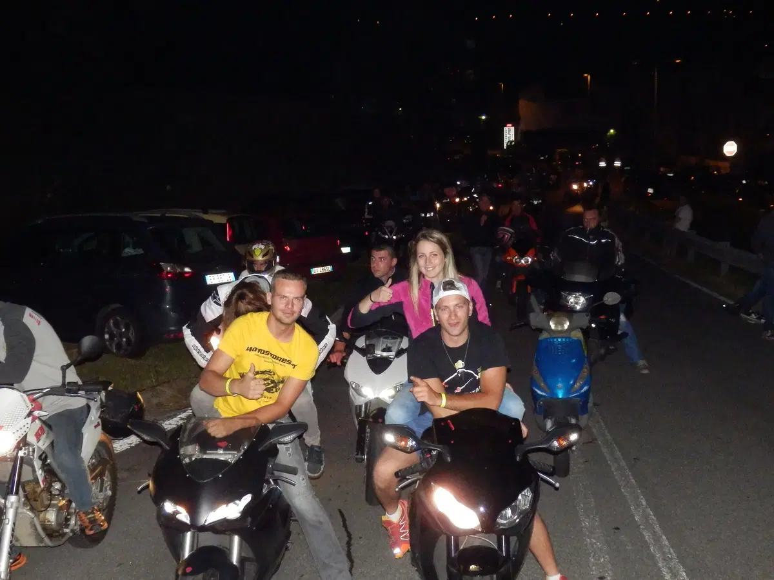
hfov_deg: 42.1
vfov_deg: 32.2
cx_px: 387
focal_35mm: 45
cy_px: 290
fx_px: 1006
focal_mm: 8
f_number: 3.8
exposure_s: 1/125
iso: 1600
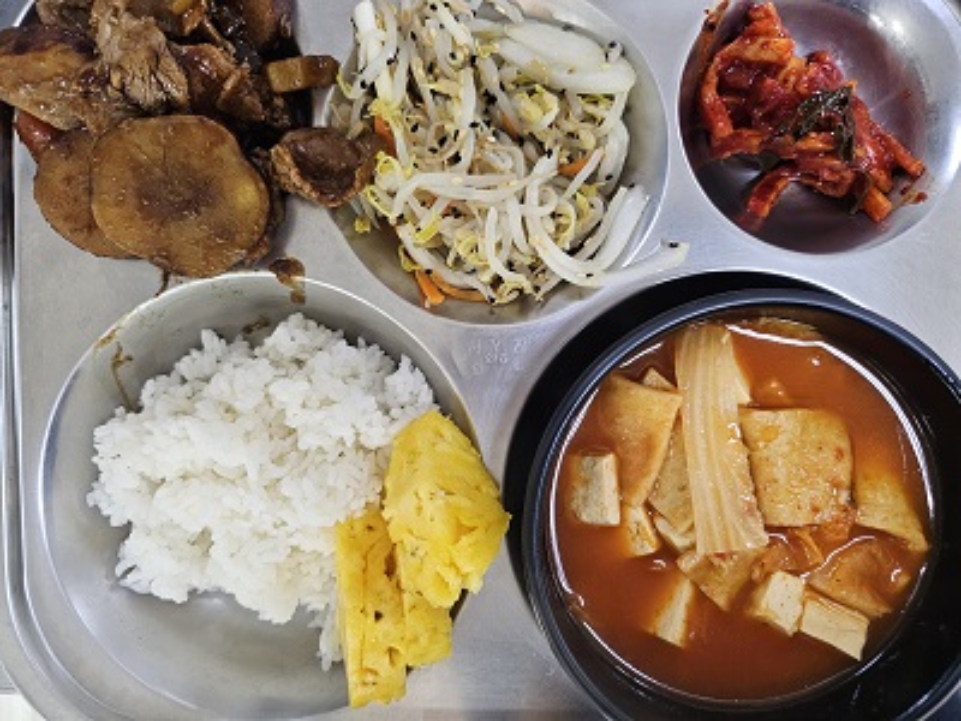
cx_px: 480
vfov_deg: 58.9
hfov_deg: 73.9
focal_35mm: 23
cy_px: 360
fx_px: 639
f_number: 1.7
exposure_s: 1/100
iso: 640
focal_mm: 6.3
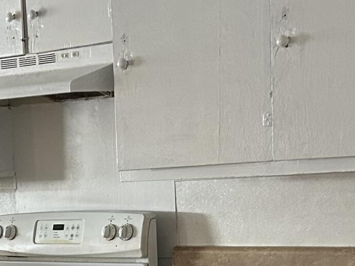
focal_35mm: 113
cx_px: -68
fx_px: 1159
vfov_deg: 12.7
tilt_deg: -9.0
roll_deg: +3.5
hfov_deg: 16.7
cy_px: 338
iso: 160
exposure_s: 1/60
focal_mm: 5.7
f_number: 1.5
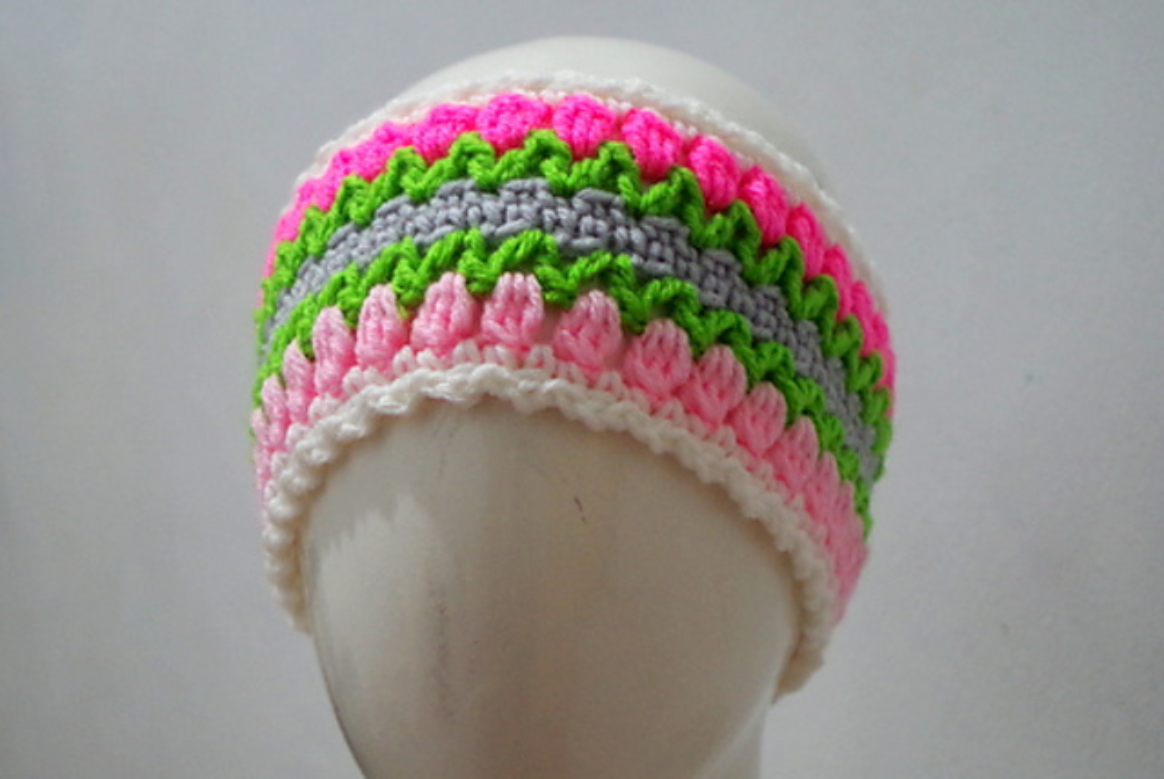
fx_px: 2654
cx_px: 582
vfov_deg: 16.7
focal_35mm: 82
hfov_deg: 24.7
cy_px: 390
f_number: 5.6
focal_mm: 55
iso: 1600
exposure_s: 1/15
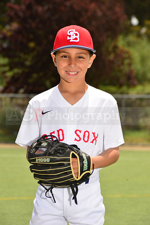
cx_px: 75
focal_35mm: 185
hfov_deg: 7.4
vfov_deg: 11.1
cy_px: 112
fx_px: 1155
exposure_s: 1/200
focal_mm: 185
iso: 125
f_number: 11
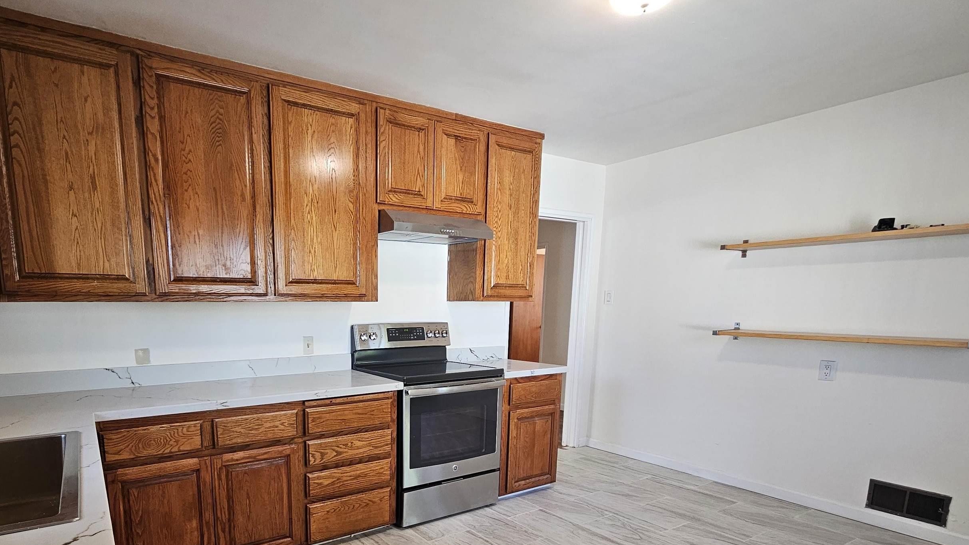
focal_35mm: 18
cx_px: 378
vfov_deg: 58.4
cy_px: 396
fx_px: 463
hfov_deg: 91.2
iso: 200
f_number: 2.2
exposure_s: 1/60
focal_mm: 2.2
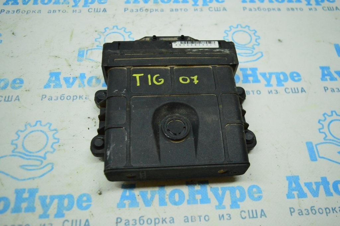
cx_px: 170
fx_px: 311
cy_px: 113
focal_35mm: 33
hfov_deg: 57.3
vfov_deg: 39.9
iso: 6400
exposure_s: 1/1000
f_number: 3.8
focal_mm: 22
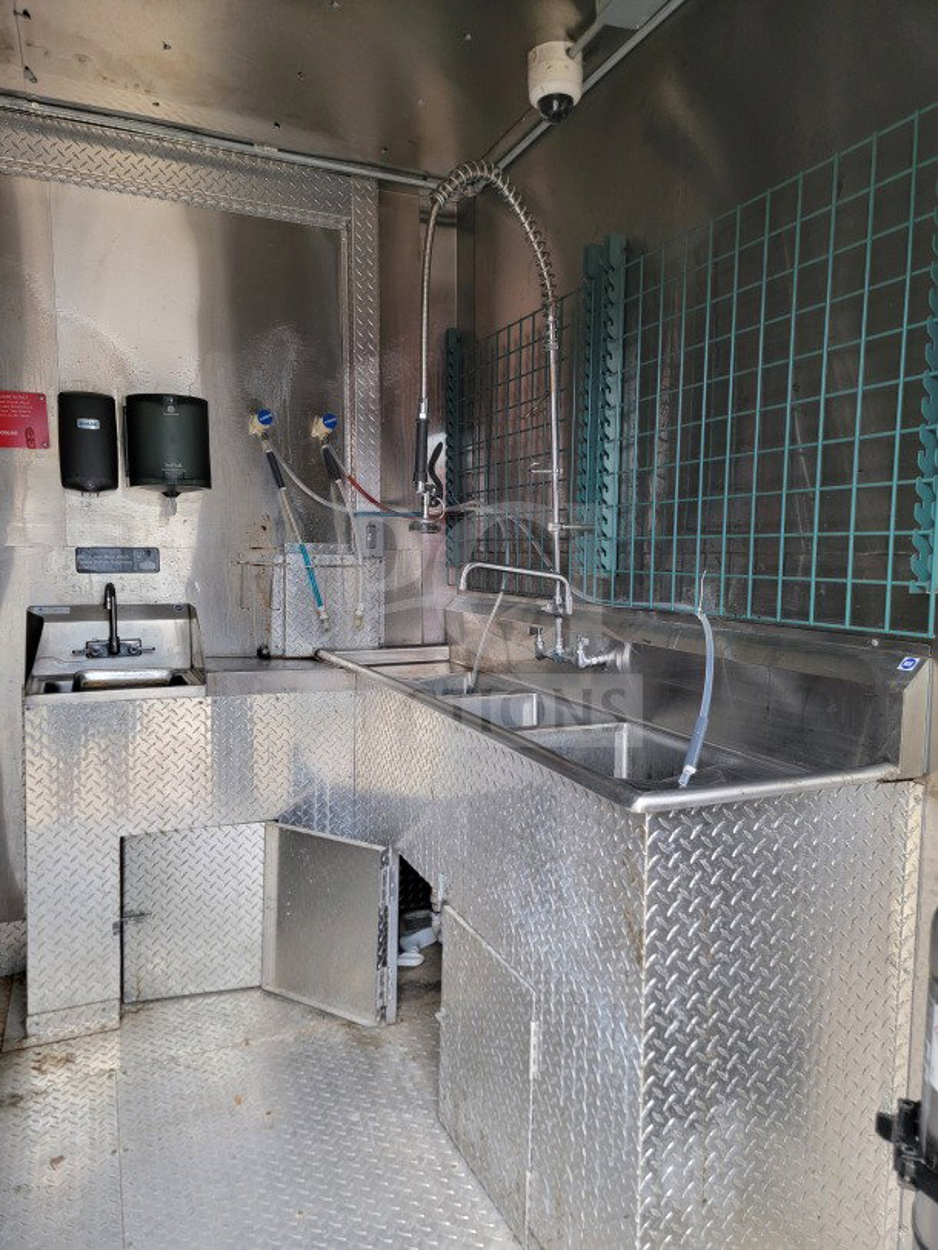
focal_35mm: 24
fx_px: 867
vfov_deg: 71.6
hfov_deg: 56.8
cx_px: 469
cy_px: 625
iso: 40
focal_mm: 6.7
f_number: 1.8
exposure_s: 1/120
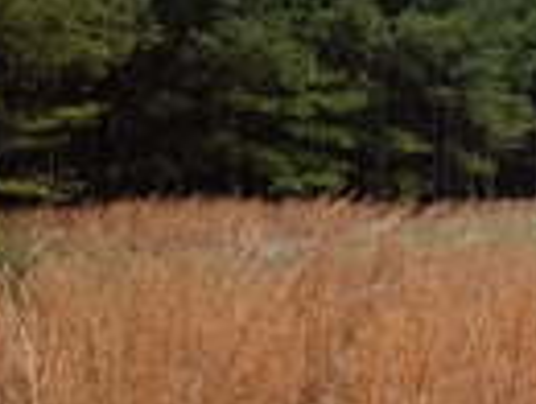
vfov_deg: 18.5
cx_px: 565
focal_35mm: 80
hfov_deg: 23.1
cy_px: 177
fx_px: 1241
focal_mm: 3.98
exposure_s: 1/611
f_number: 1.8
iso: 20
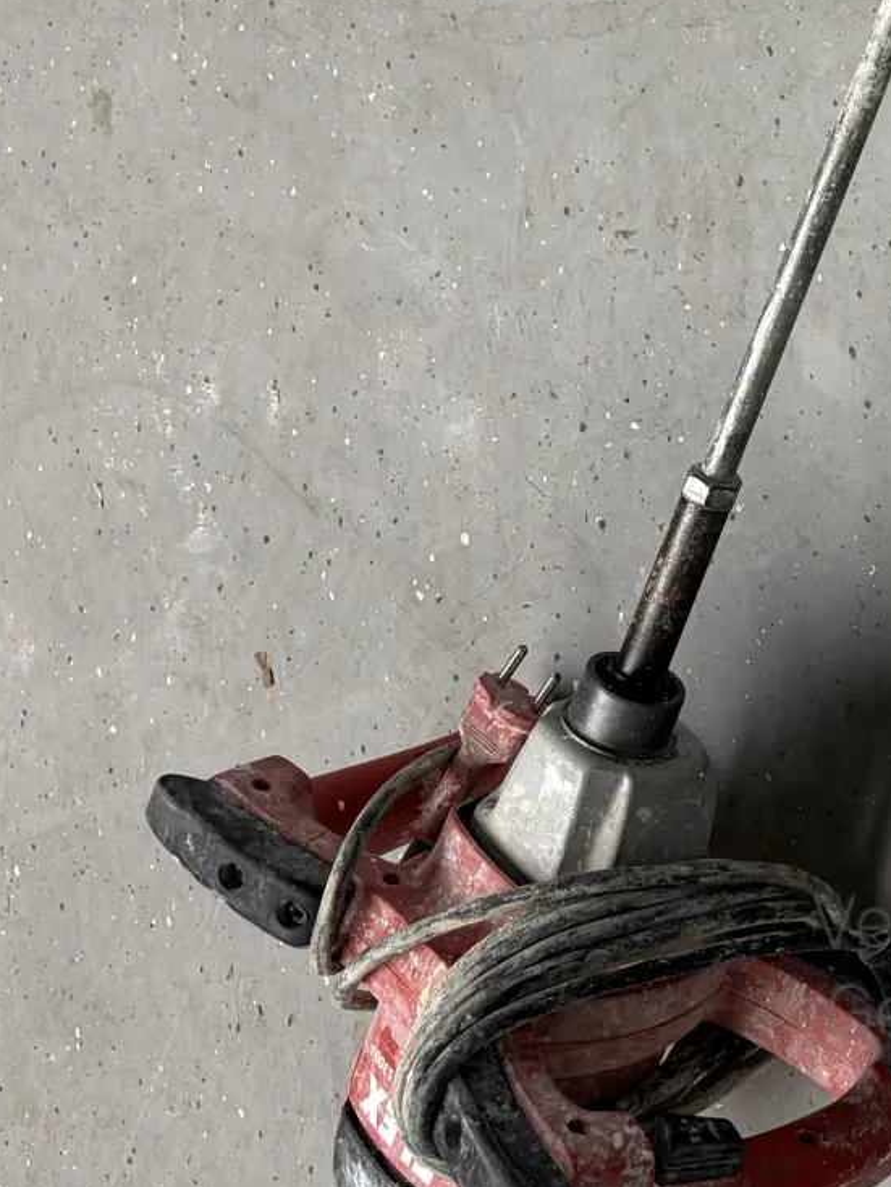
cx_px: 1043
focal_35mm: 68
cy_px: 108
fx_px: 2332
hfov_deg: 20.4
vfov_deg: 27.5
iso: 40
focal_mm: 5.96
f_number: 1.6
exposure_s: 1/164
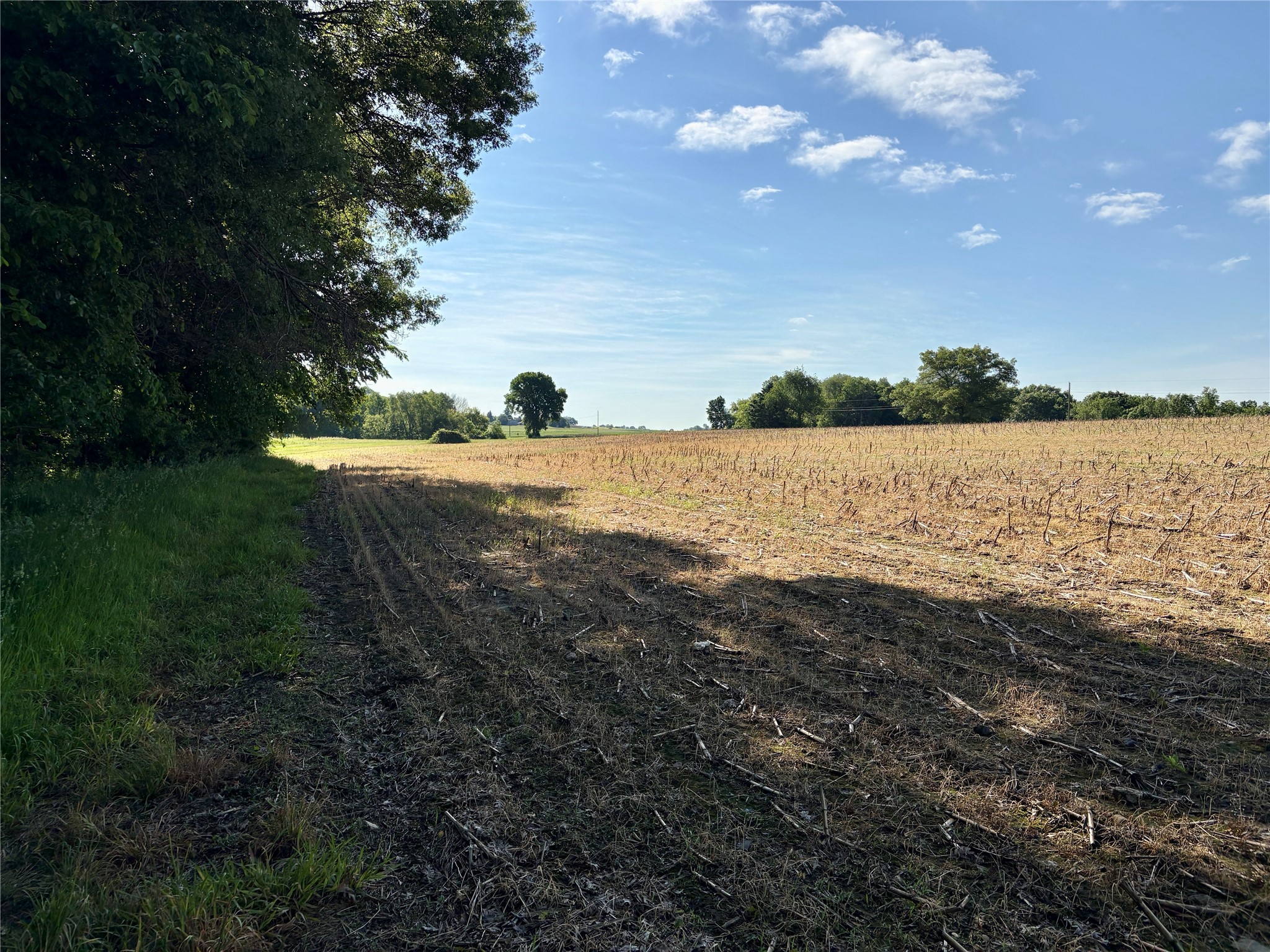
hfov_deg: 67.3
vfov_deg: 53.1
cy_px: 476
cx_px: 635
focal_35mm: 26
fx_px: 954
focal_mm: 5.96
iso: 50
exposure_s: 1/4608
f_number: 1.6
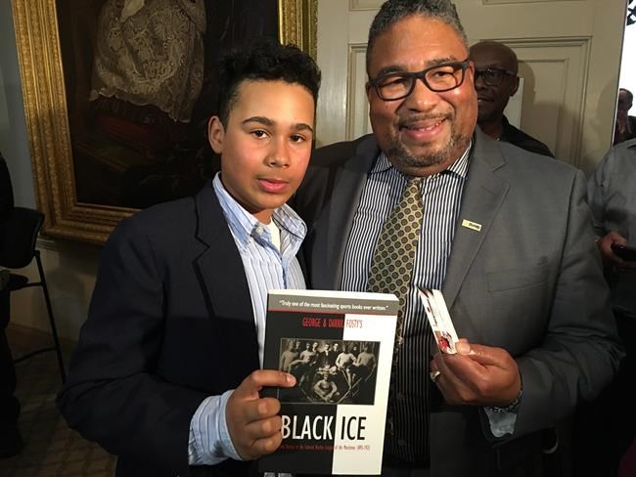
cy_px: 238
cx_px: 318
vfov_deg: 48.3
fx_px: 533
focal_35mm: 29
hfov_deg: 61.6
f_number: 2.2
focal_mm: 4.15
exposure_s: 1/20
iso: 200
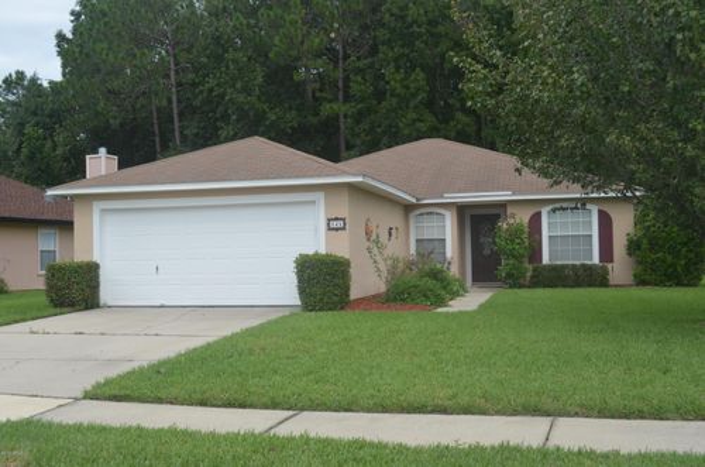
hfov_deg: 49.6
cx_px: 352
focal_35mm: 39
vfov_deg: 34.1
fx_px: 762
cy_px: 234
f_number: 7.1
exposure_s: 1/200
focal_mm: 26
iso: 200
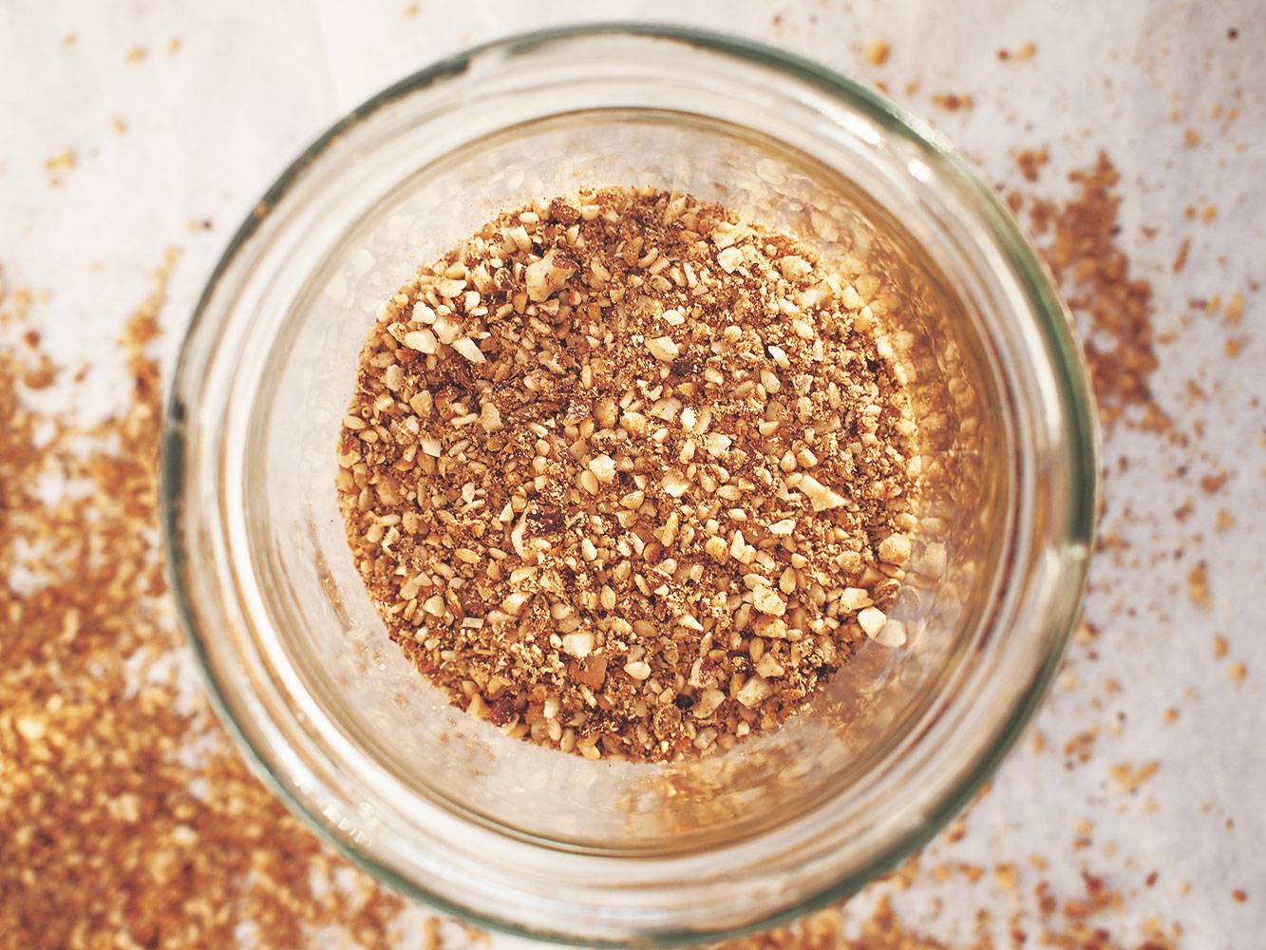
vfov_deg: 41.8
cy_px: 475
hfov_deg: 54.0
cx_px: 633
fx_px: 1244
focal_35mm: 34
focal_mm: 17
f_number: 4
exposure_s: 1/125
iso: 200
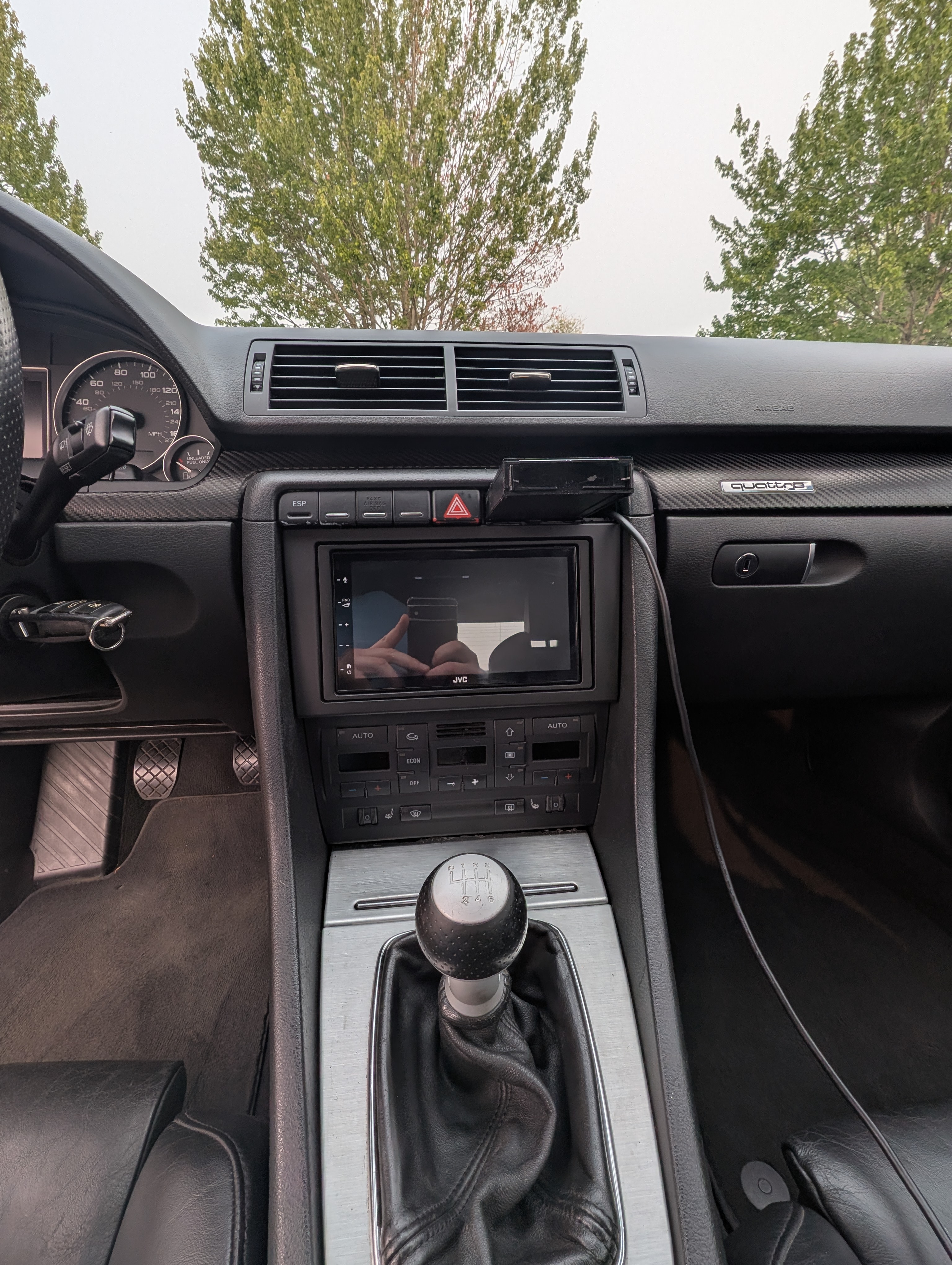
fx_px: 476
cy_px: 632
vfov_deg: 106.1
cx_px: 476
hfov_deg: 90.1
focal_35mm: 13
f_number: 2.2
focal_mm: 1.95
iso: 43
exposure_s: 1/327
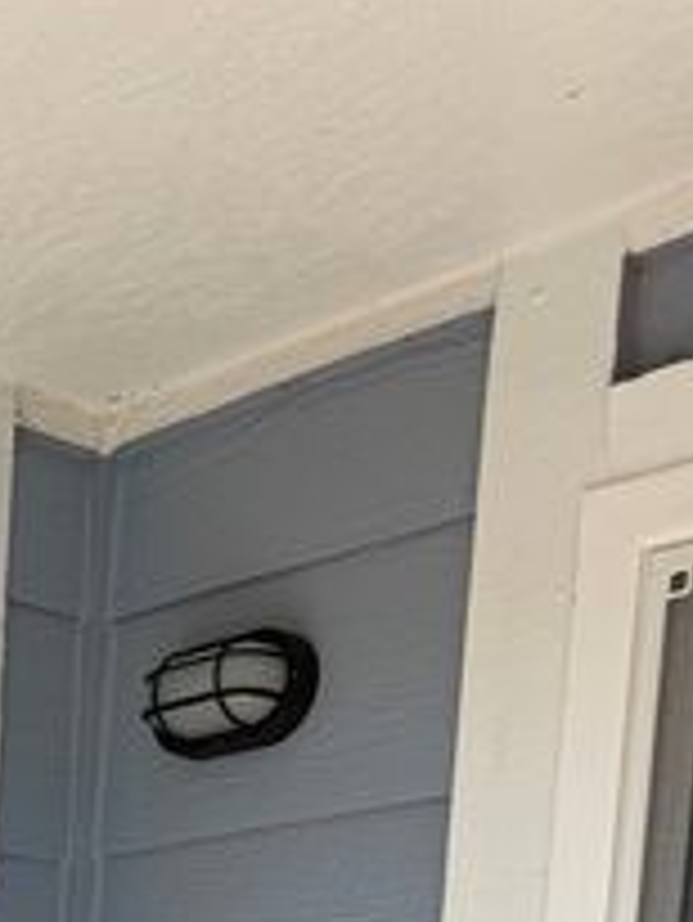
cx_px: -414
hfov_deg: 16.8
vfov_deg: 20.6
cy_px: 1459
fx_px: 2080
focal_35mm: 78
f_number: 1.78
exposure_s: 1/2445
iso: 80
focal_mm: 6.76
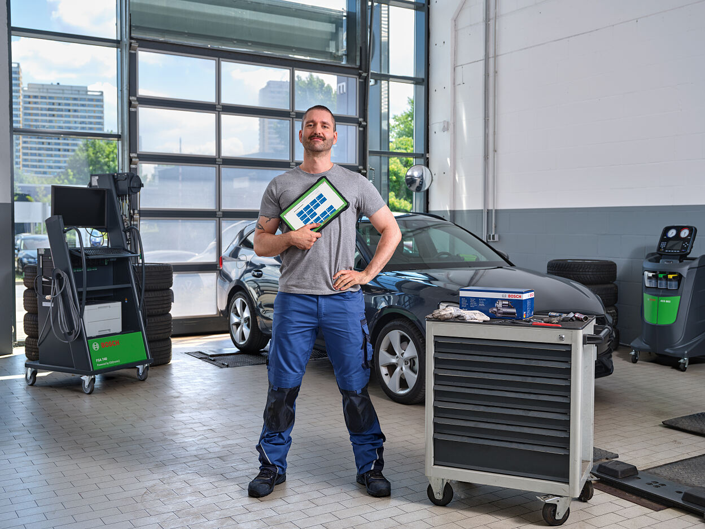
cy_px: 264
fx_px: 754
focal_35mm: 37
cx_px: 352
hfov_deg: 50.1
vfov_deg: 38.7
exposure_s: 1/100
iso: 125
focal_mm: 47.3
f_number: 5.6
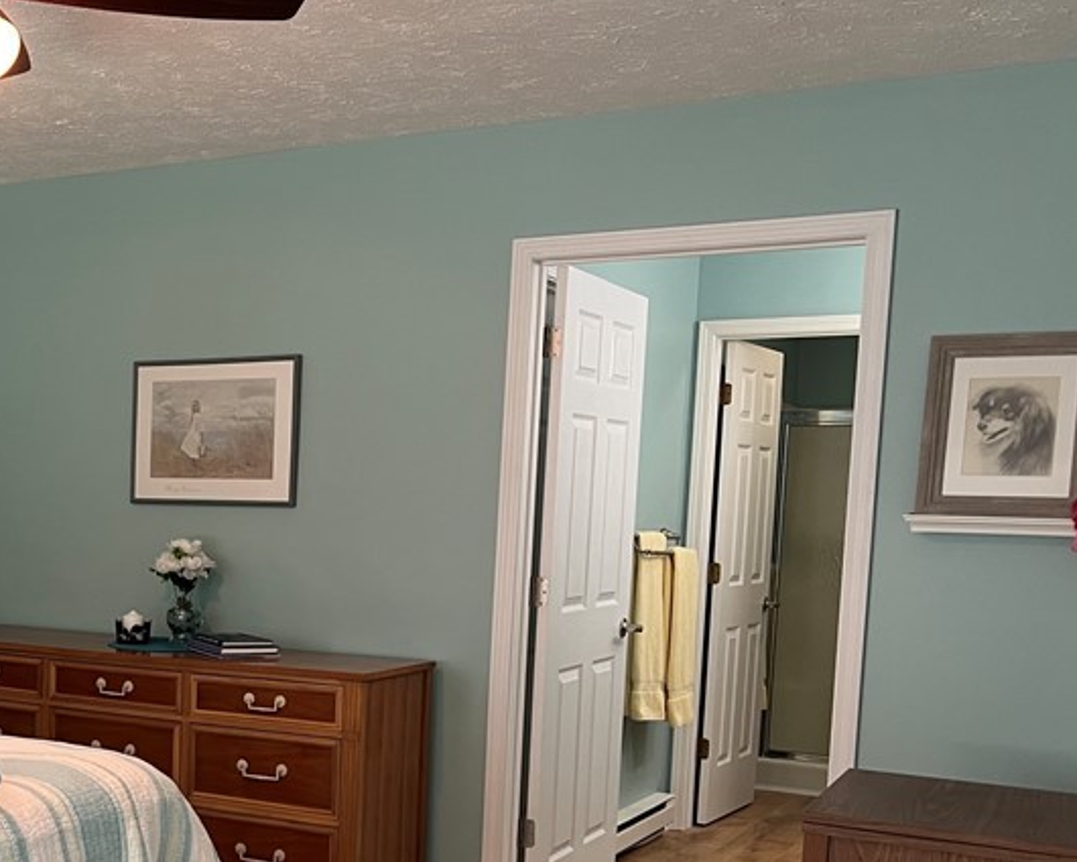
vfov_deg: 30.4
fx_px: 1562
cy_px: 640
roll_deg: -0.8
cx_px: 55
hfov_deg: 35.2
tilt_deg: -6.0
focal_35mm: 49
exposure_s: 1/60
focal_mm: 5.7
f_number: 1.5
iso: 100
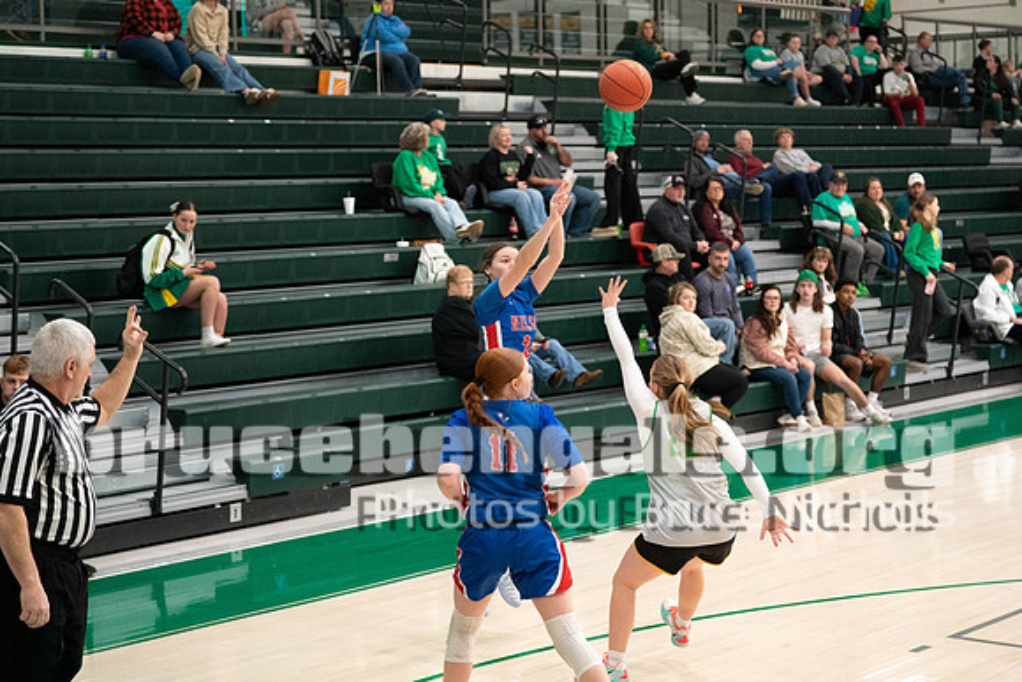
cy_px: 341
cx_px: 511
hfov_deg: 28.8
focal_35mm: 70
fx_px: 1988
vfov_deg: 19.5
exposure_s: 1/1000
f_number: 2.8
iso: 6400
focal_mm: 70
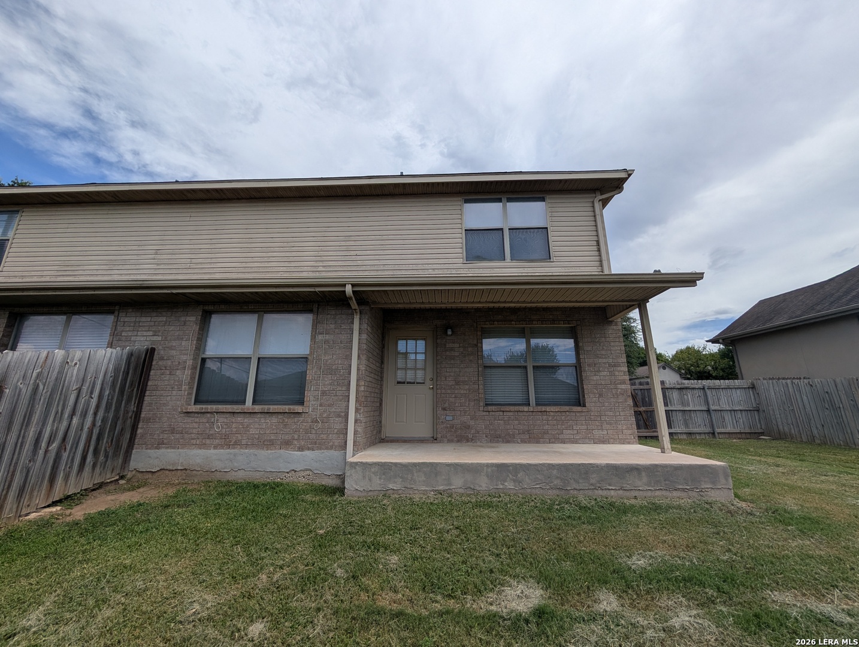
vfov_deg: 94.7
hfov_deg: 110.5
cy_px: 324
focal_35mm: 12
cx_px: 430
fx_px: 298
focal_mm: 2.02
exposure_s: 1/4878
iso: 55
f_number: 1.7
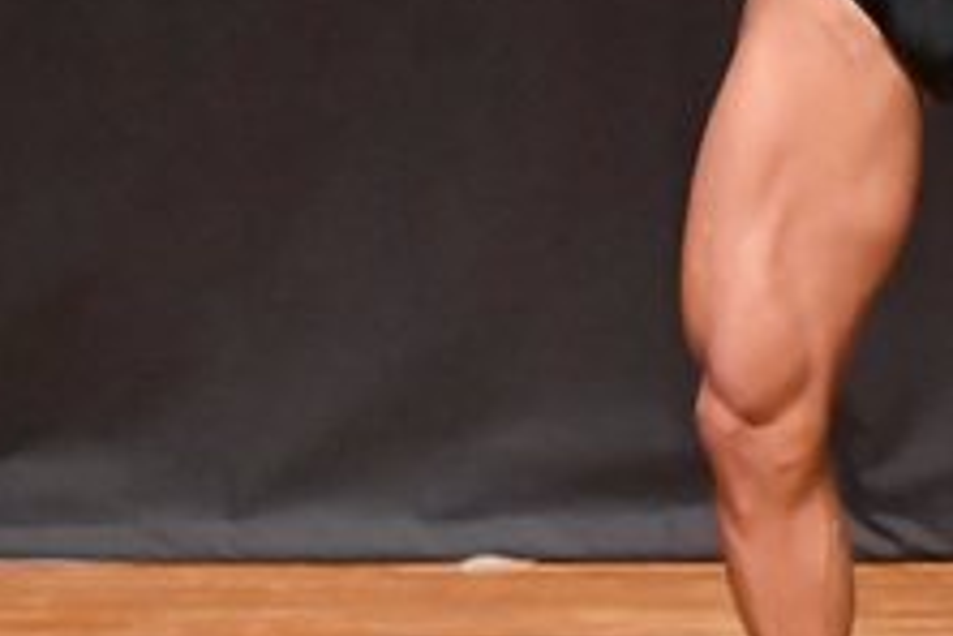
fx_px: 24988
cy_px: -21
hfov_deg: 2.2
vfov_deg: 1.5
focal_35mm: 944
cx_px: 1007
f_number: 5.6
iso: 12800
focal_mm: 180
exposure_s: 1/400
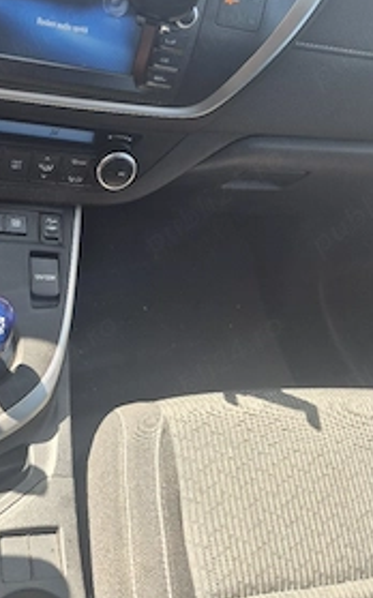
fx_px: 570
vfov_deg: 54.8
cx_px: 90
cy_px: 227
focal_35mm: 35
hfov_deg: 35.4
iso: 25
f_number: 1.8
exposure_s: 1/106
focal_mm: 5.4
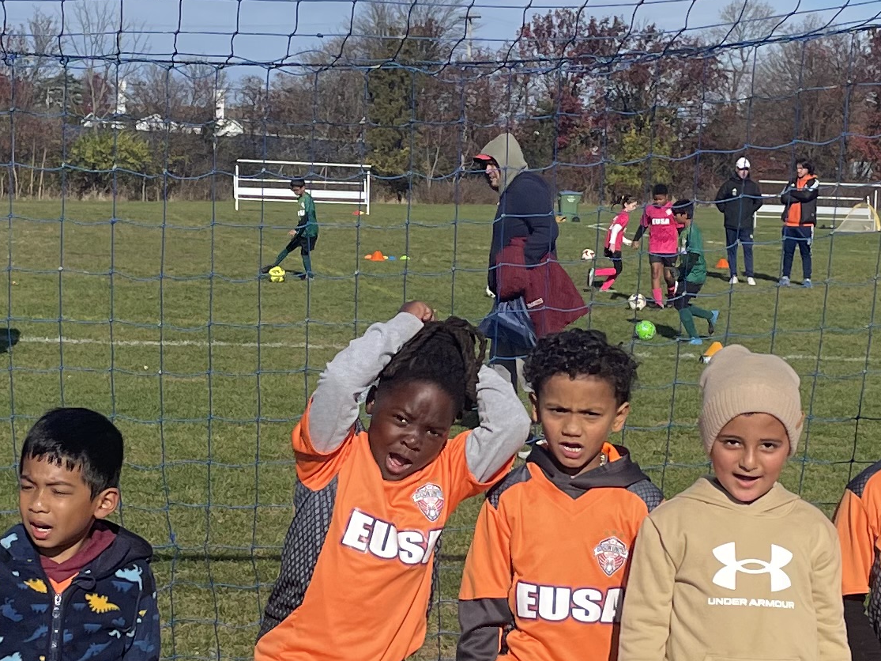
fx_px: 2392
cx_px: 412
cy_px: 395
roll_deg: -2.2
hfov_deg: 20.9
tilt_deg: -3.9
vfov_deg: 15.7
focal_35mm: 94
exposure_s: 1/4000
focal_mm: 4.2
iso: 32
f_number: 1.6
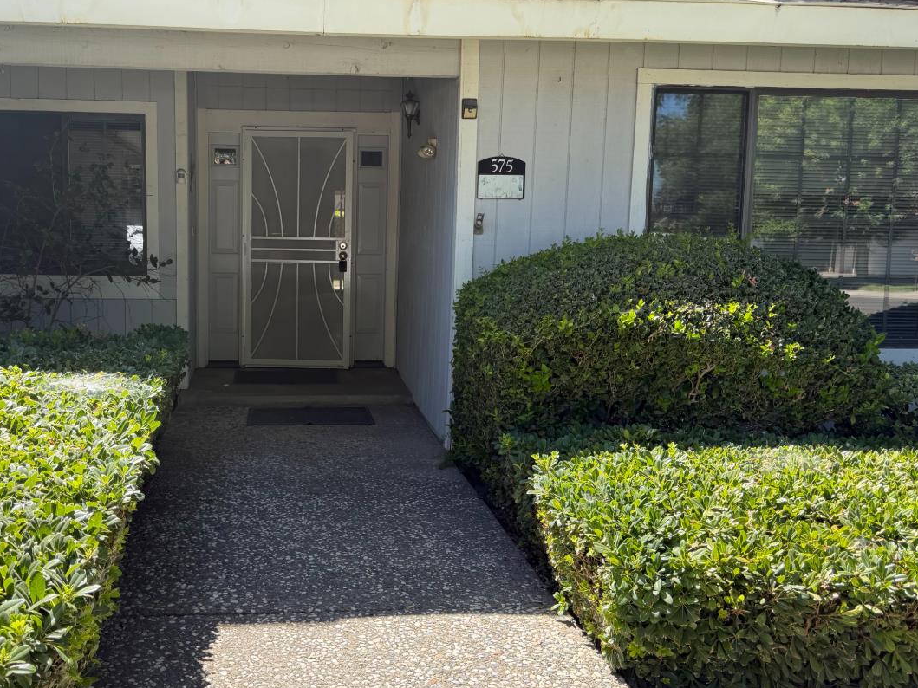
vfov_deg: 41.8
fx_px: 902
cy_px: 318
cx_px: 342
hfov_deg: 53.4
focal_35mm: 34
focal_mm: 6.76
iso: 100
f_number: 1.78
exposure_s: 1/1046
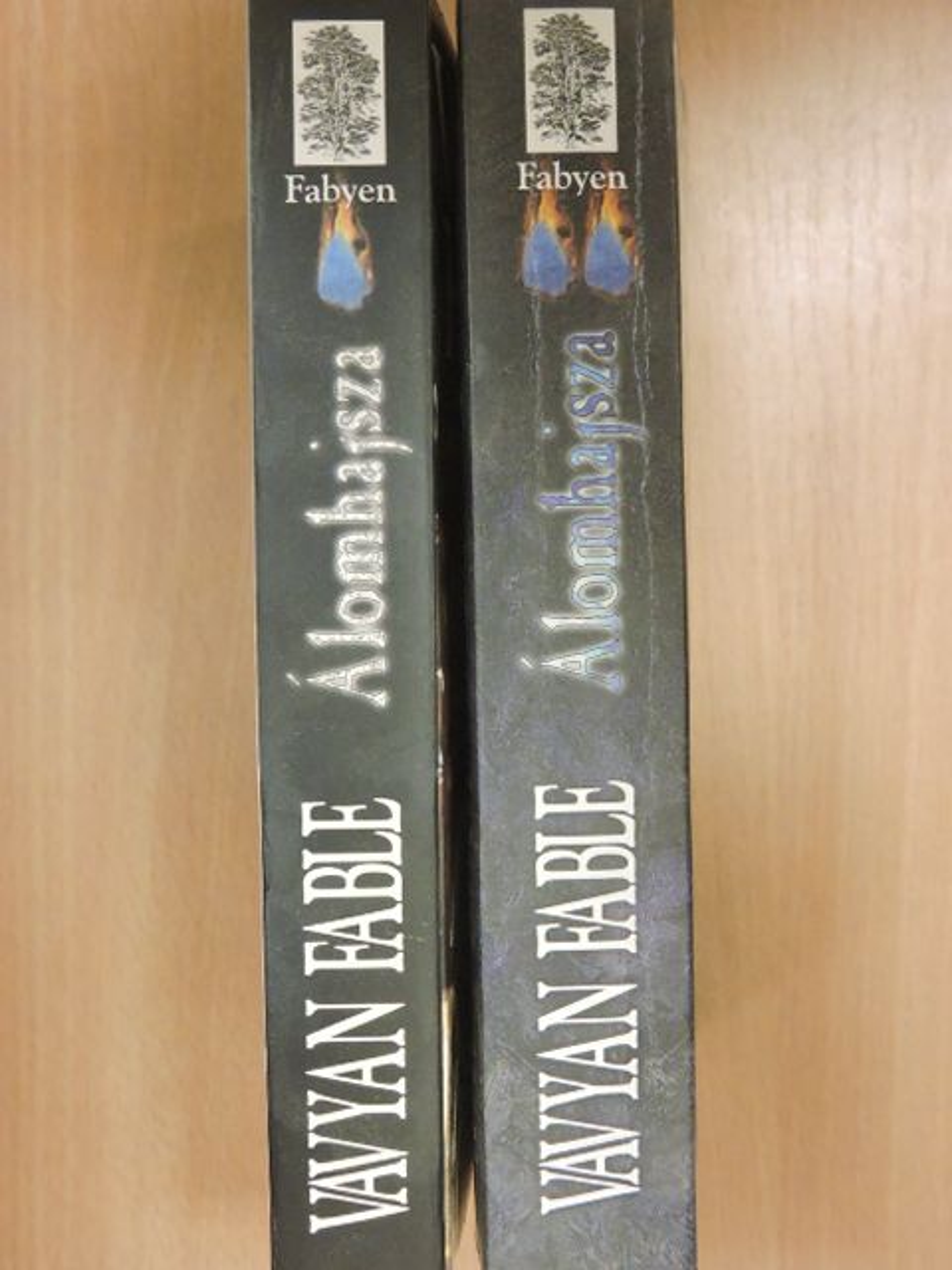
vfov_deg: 46.8
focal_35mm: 40
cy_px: 635
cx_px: 476
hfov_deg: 36.0
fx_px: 1467
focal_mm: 7.2
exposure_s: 1/40
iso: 1250
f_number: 3.8
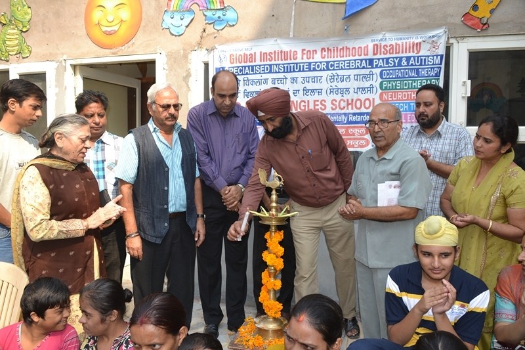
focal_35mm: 27
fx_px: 394
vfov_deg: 47.9
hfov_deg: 67.4
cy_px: 175
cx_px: 262
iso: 100
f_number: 4
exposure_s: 1/200
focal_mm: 18
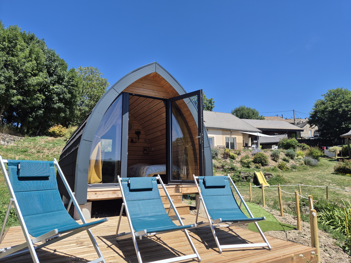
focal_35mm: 23
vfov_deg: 58.9
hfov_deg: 73.9
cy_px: 132
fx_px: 233
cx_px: 176
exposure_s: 1/1360
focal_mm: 5.4
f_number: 1.8
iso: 25
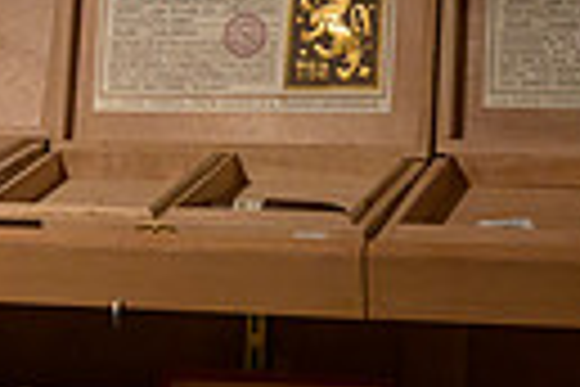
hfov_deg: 11.3
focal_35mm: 176
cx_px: -207
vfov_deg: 7.8
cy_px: 340
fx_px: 2835
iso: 3200
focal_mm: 39
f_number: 6.3
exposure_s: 1/100
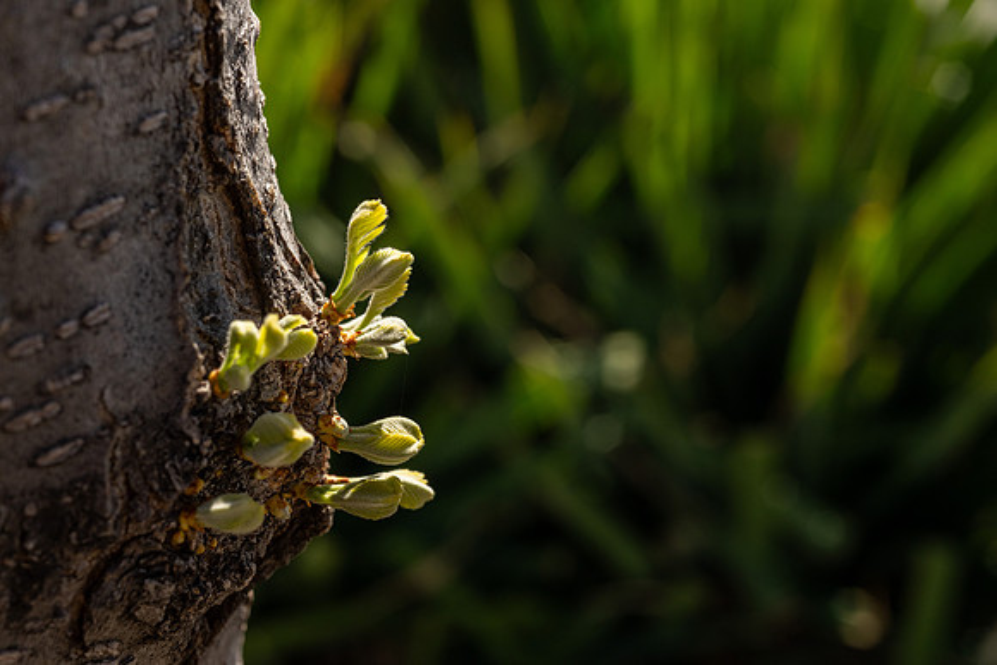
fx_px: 1662
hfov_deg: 33.4
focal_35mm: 60
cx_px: 498
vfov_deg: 22.6
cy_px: 332
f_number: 11
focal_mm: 60
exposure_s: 1/320
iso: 320
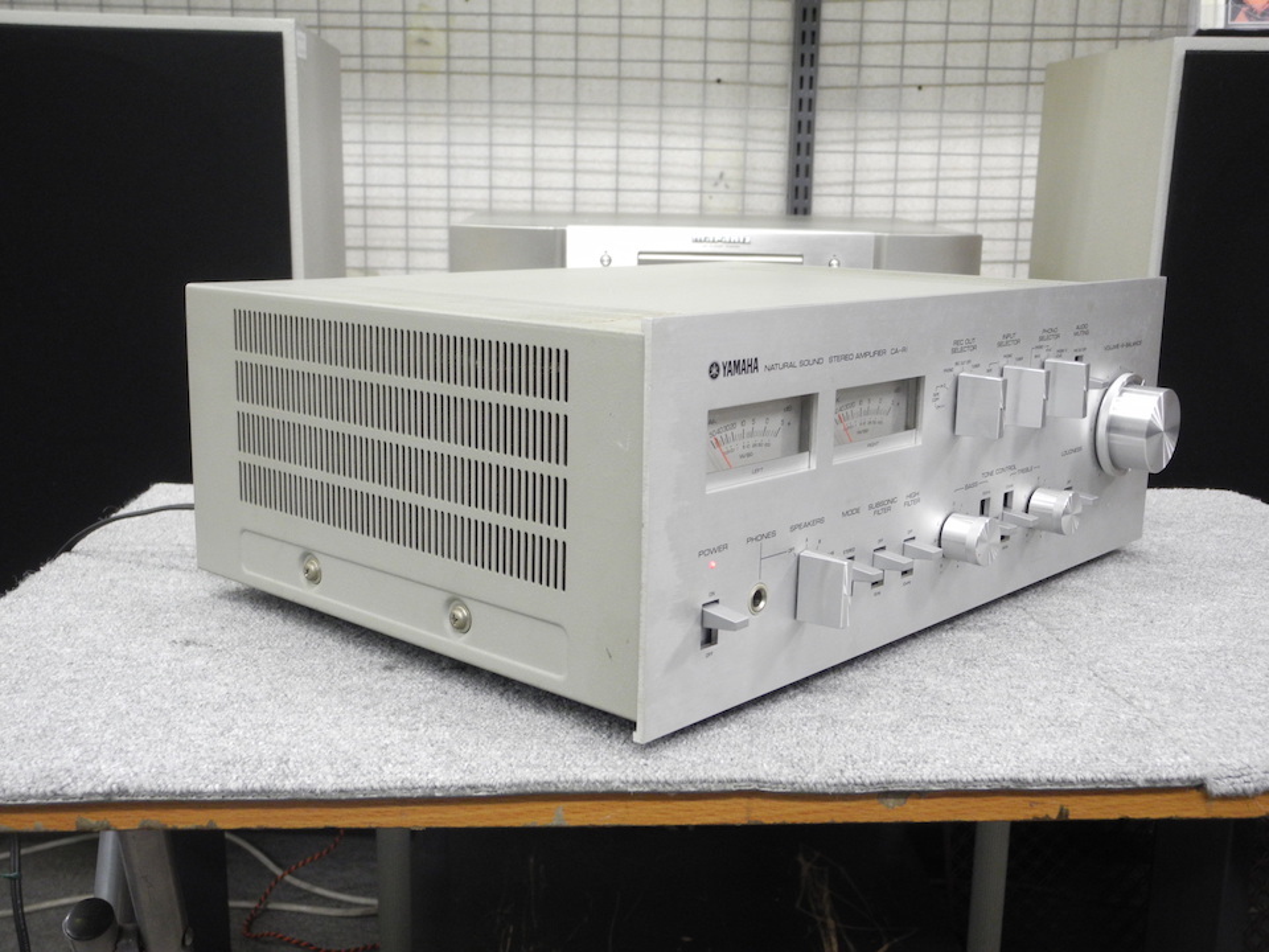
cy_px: 476
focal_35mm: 38
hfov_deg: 49.0
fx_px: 1393
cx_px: 634
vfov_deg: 37.7
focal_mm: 8.1
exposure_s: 1/30.1
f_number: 3.2
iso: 400
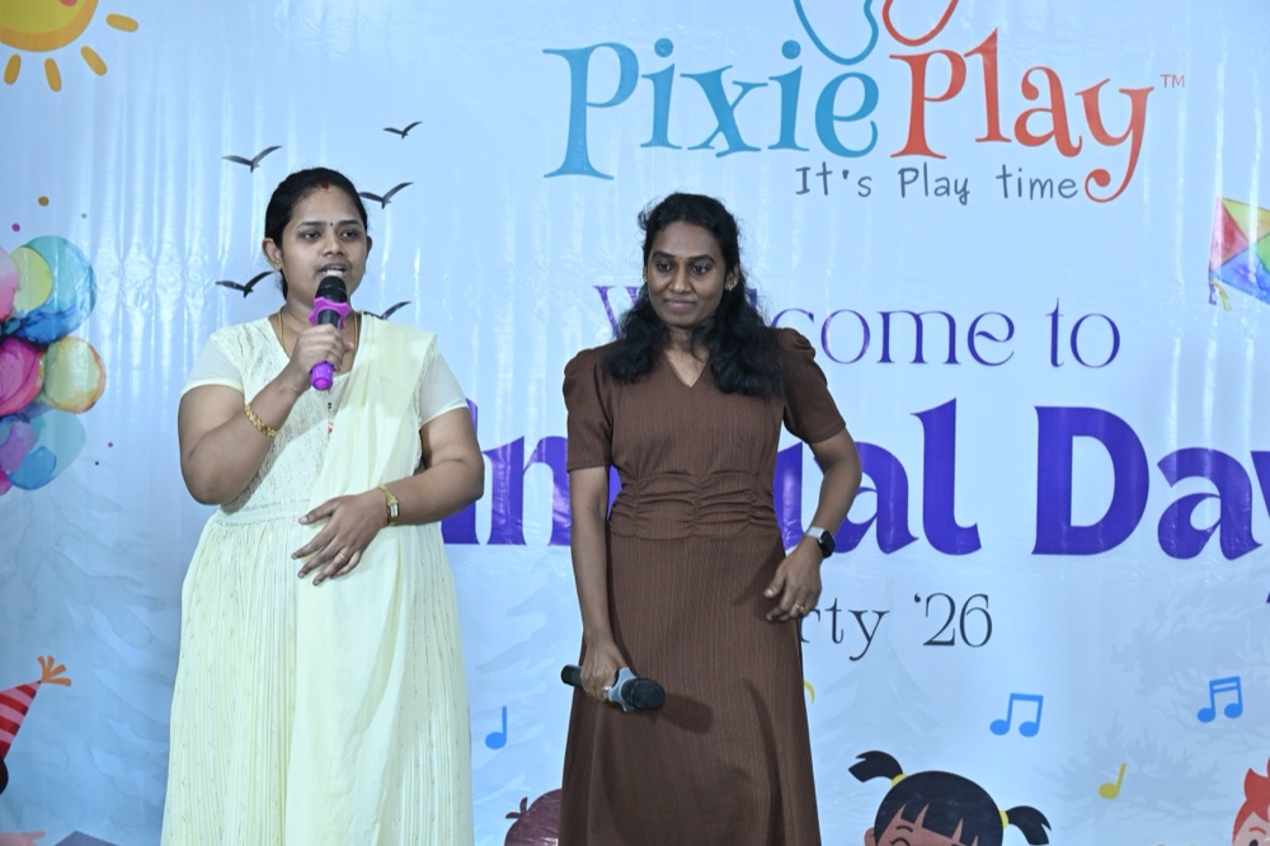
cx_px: 635
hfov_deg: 31.9
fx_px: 2222
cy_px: 423
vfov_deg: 21.6
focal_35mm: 63
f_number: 7.1
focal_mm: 63
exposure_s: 1/160
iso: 1600
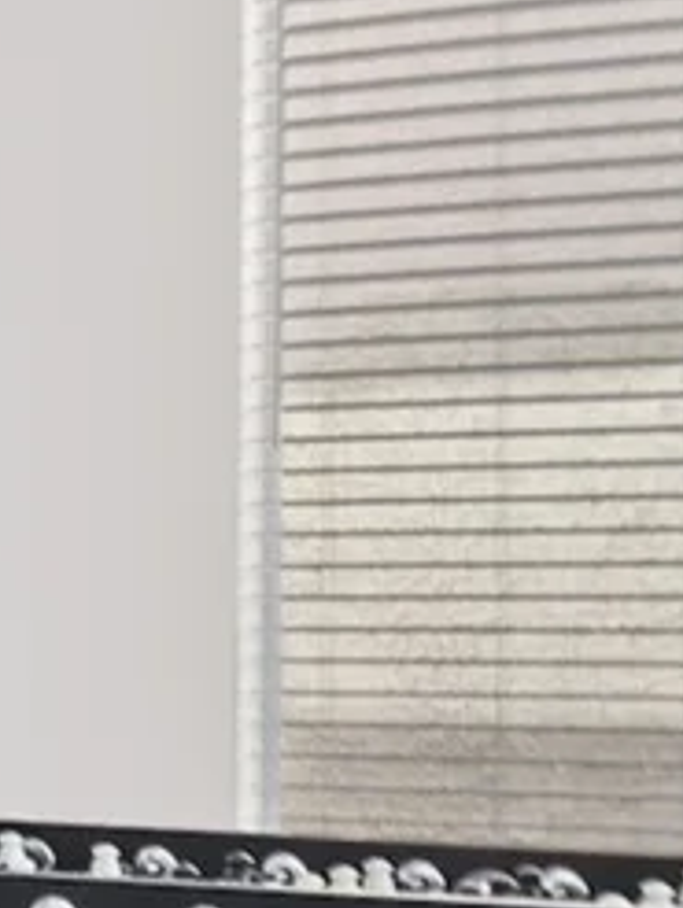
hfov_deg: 10.5
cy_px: 522
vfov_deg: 15.9
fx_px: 3257
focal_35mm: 124
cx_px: -886
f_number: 10
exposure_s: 1/30
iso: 250
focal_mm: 31
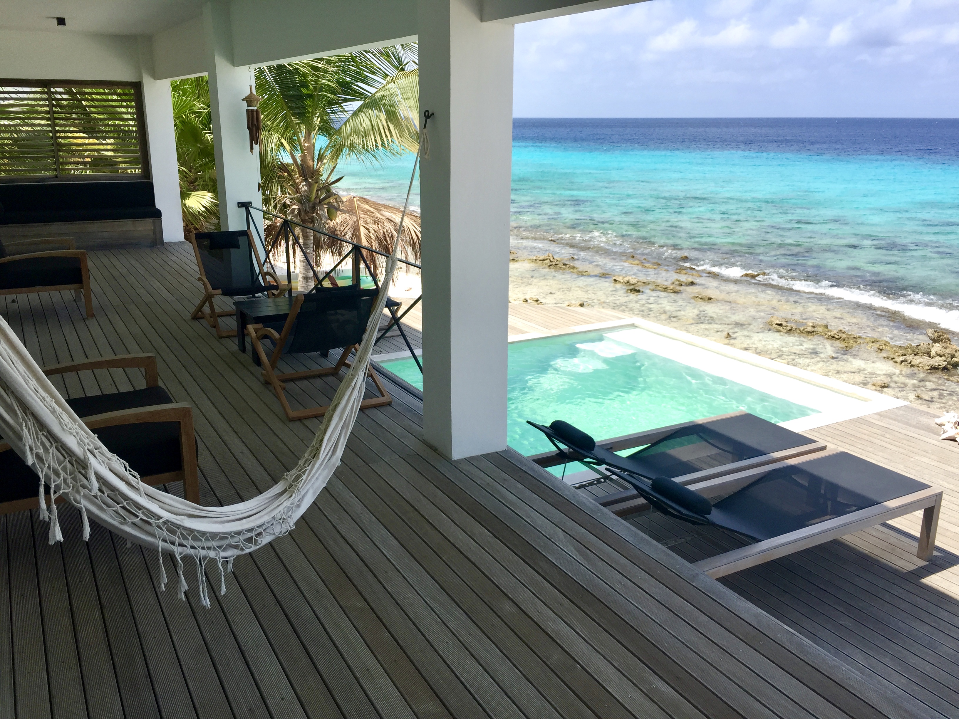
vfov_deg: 48.2
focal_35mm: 29
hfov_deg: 61.7
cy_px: 360
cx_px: 480
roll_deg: -2.1
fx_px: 803
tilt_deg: -16.7
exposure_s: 1/1276
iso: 32
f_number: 2.2
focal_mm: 4.15
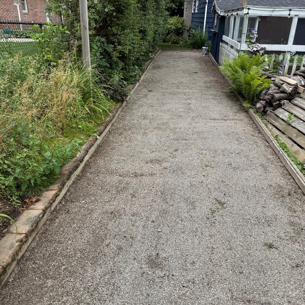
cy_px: 162
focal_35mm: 29
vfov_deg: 55.6
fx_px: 289
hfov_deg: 55.6
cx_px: 149
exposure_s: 1/2299
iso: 80
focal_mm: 6.76
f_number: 1.78
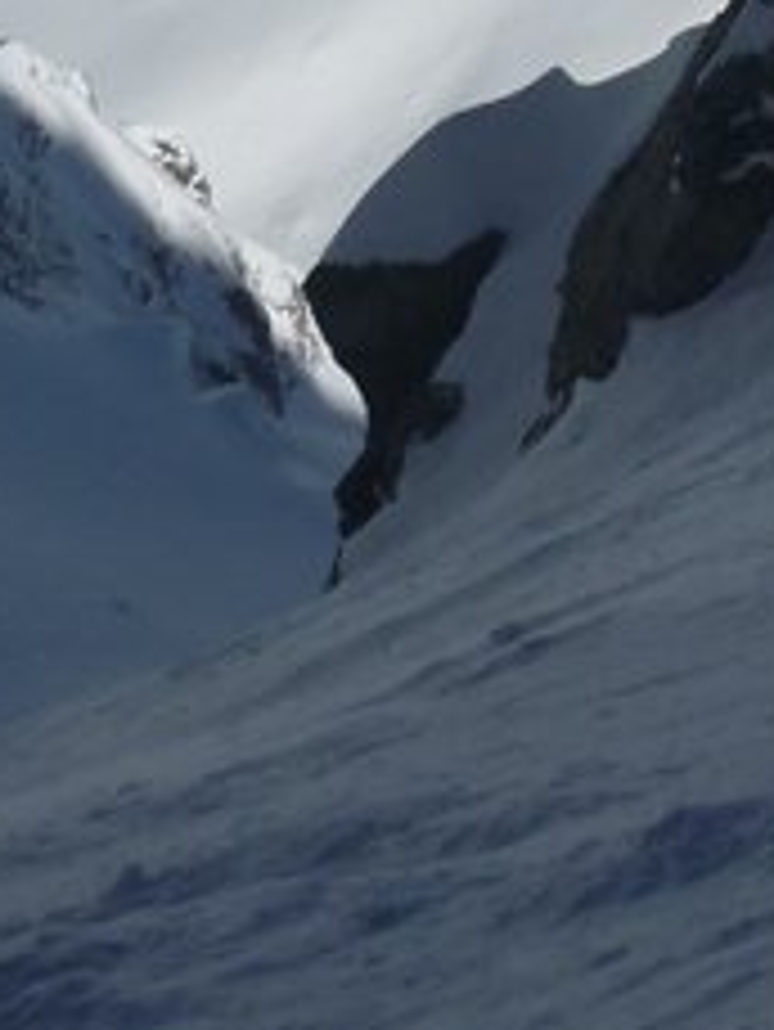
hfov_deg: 11.0
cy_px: -846
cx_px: 693
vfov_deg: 13.2
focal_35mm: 134
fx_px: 3991
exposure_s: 1/400
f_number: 10
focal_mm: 4.9
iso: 80
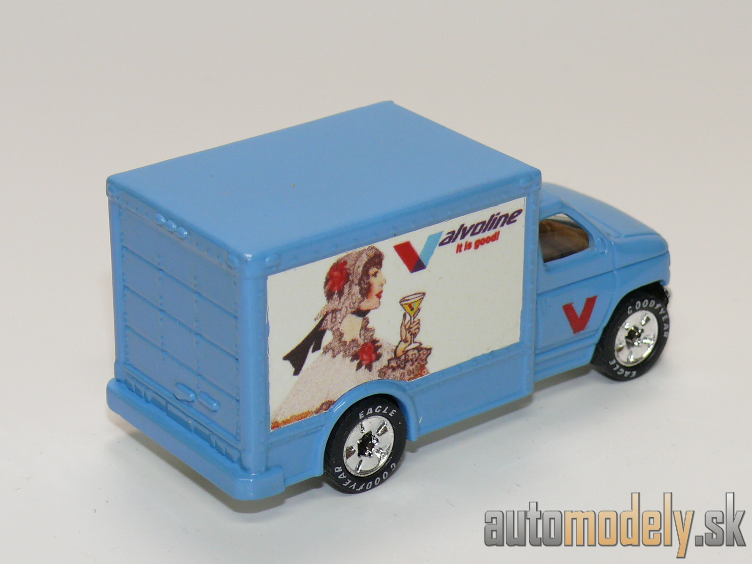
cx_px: 376
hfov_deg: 18.2
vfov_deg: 13.7
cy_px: 282
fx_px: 2346
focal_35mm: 108
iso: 100
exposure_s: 1/30
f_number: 4
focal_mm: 13.8
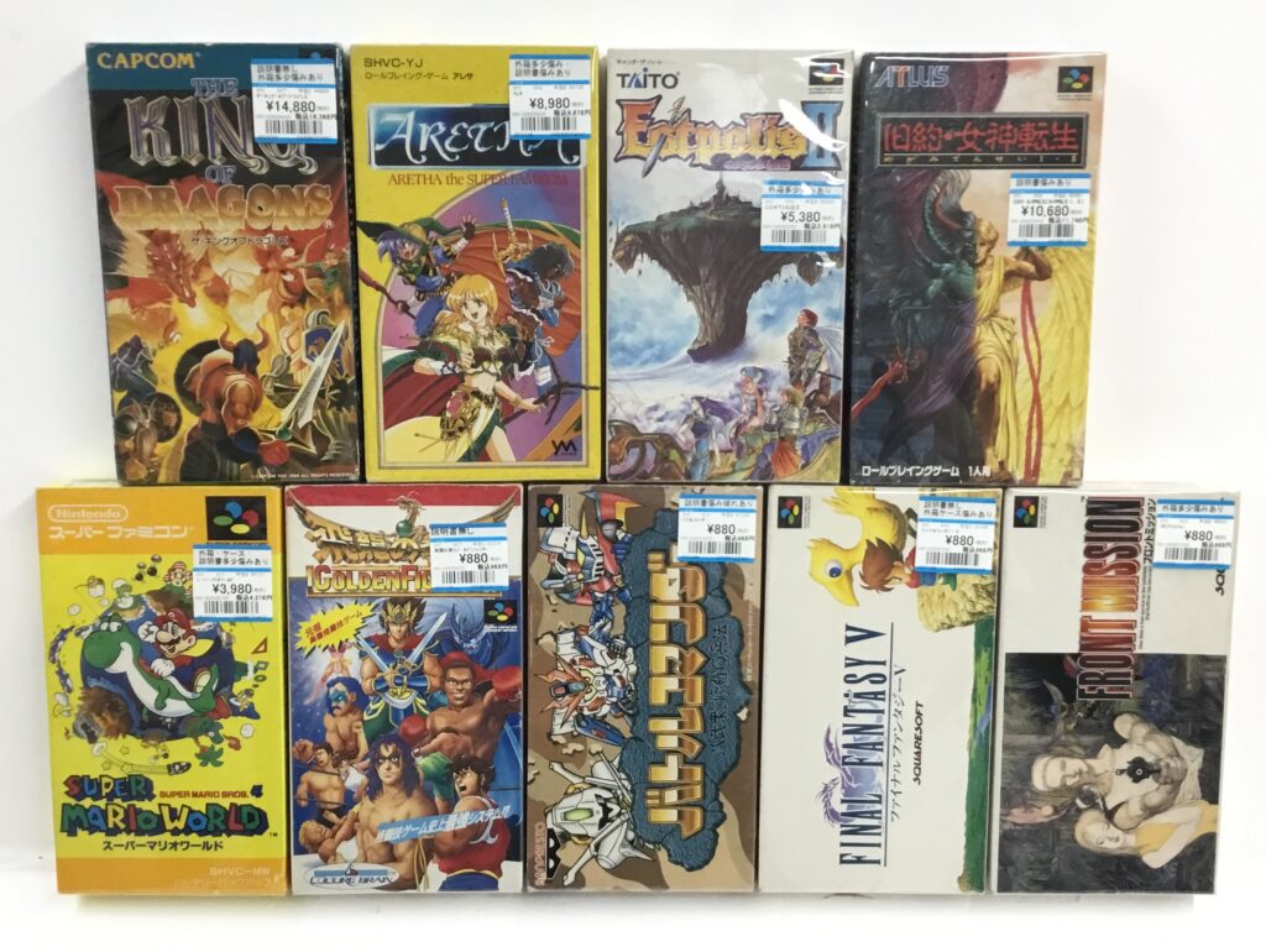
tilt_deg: -32.2
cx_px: 633
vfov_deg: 45.5
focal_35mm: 31
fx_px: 1135
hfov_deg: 58.3
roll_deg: -0.9
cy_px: 476
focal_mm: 3.3
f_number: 2.4
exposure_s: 1/30
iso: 32
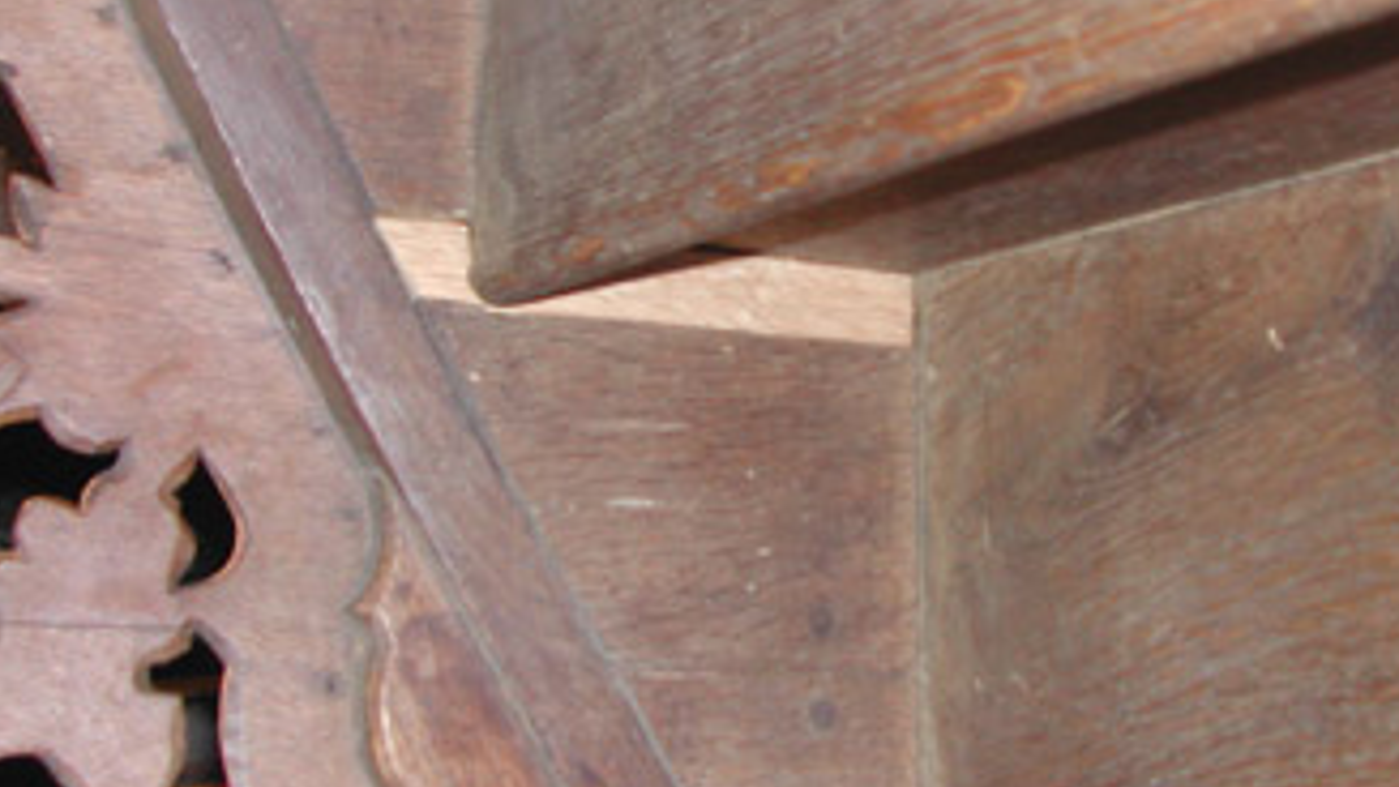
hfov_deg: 36.6
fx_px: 2115
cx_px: 779
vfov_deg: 21.1
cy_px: 368
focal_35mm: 57
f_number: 2.8
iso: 100
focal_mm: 8
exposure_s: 1/60
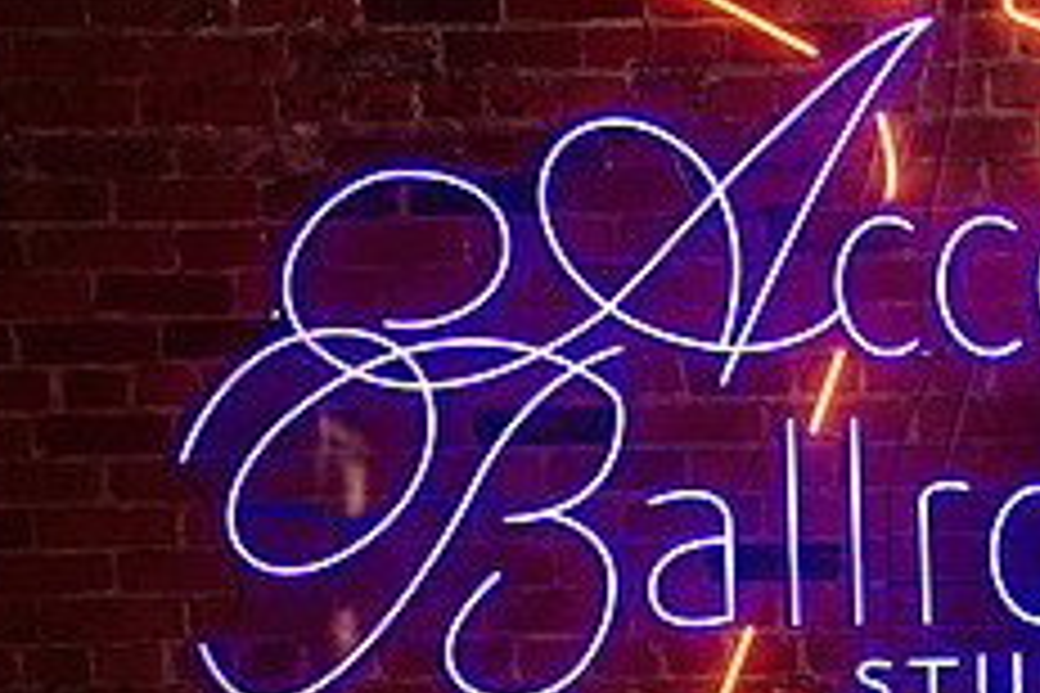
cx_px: 1238
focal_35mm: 107
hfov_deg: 18.2
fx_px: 3091
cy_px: 668
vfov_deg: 12.7
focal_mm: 40
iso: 500
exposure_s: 1/200
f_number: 3.2
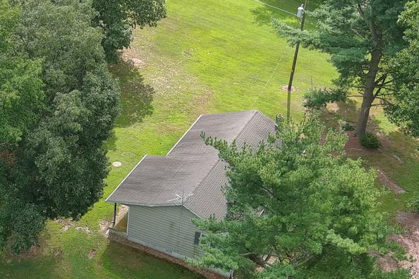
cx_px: 23
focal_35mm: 100
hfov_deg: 19.9
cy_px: 265
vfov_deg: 13.5
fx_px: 1164
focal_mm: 10.57
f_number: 2.8
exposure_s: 1/400
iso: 100
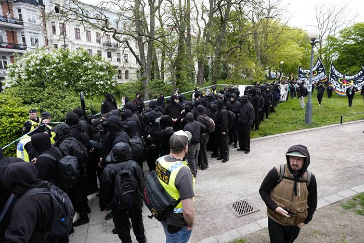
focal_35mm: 20
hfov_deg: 84.0
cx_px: 182
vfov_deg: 62.0
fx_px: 202
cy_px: 122
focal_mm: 20
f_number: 4
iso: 1000
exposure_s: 1/800
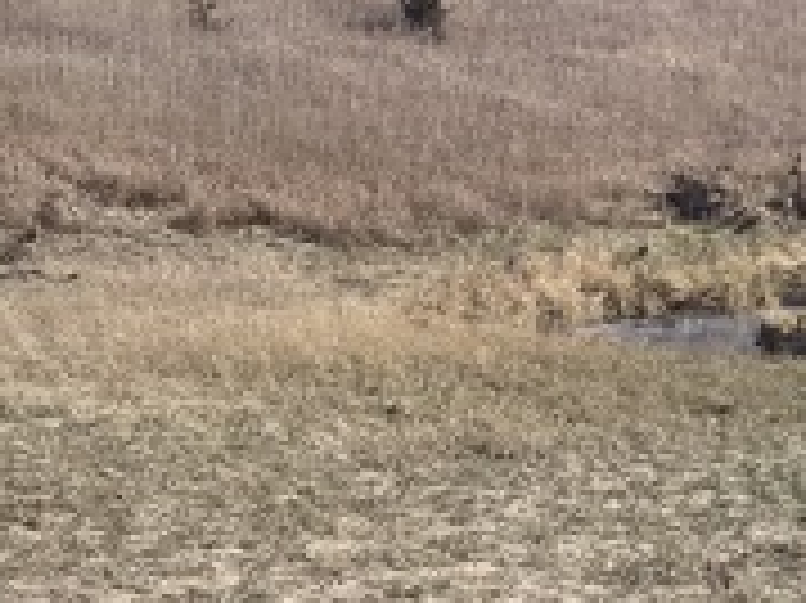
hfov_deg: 10.3
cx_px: -446
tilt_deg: -8.4
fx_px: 4328
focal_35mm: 186
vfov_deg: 7.9
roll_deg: +0.3
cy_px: 711
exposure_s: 1/872
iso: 16
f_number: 2.4
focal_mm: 6
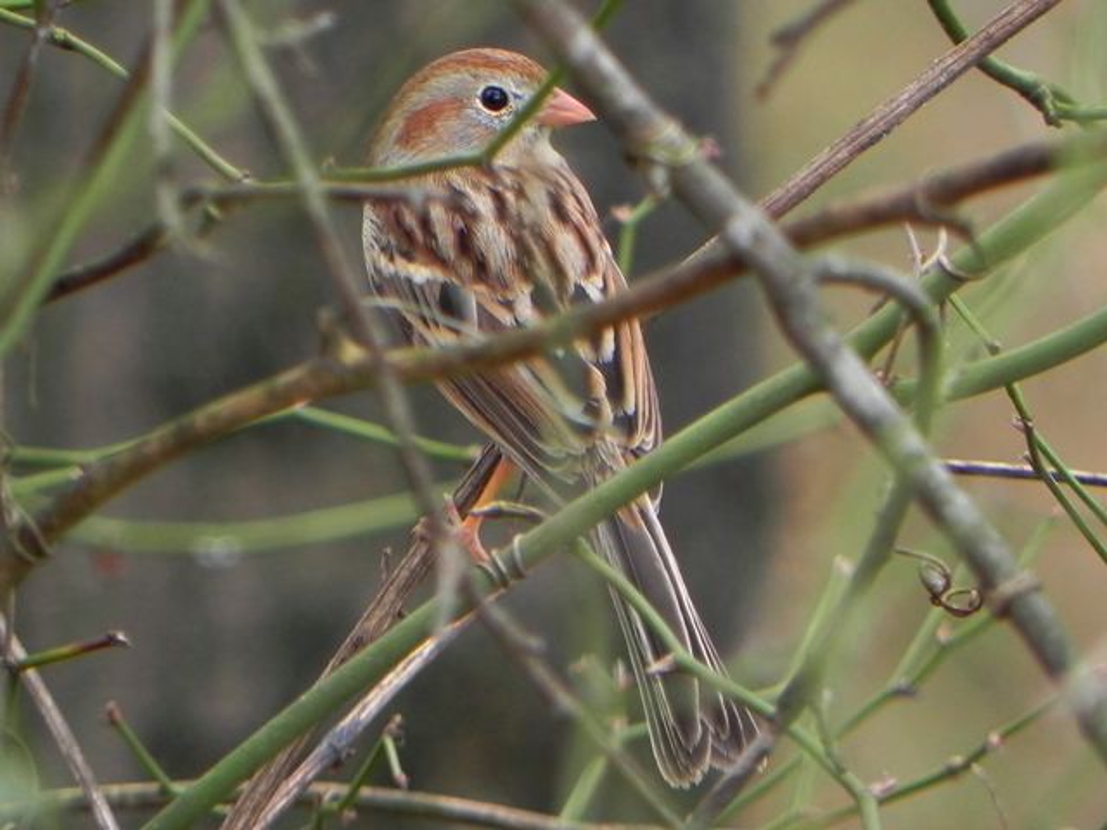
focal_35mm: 678
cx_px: 554
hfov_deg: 2.9
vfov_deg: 2.2
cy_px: 415
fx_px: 21682
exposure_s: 1/65.3
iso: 160
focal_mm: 120
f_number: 5
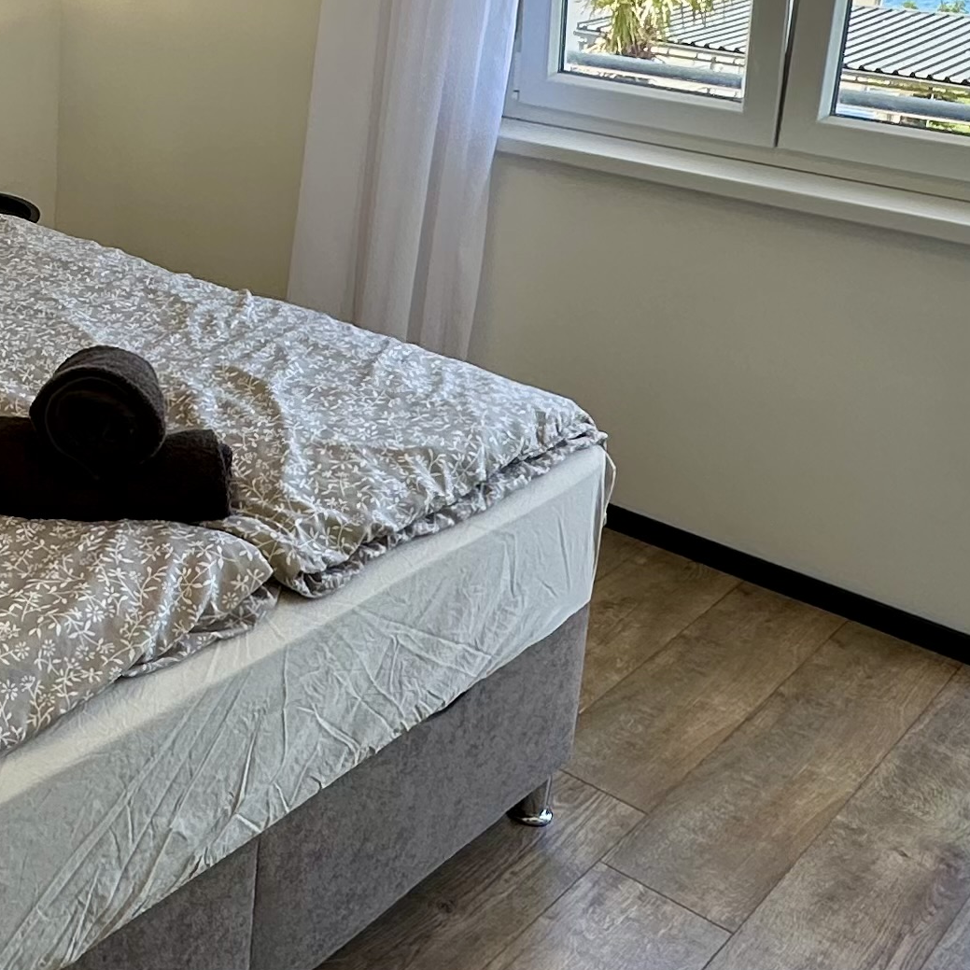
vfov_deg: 34.1
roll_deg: -1.1
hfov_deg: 32.3
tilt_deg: -13.7
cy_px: 169
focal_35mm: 48
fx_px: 1522
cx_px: -21
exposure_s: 1/215
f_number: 2.2
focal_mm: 2.22
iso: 40
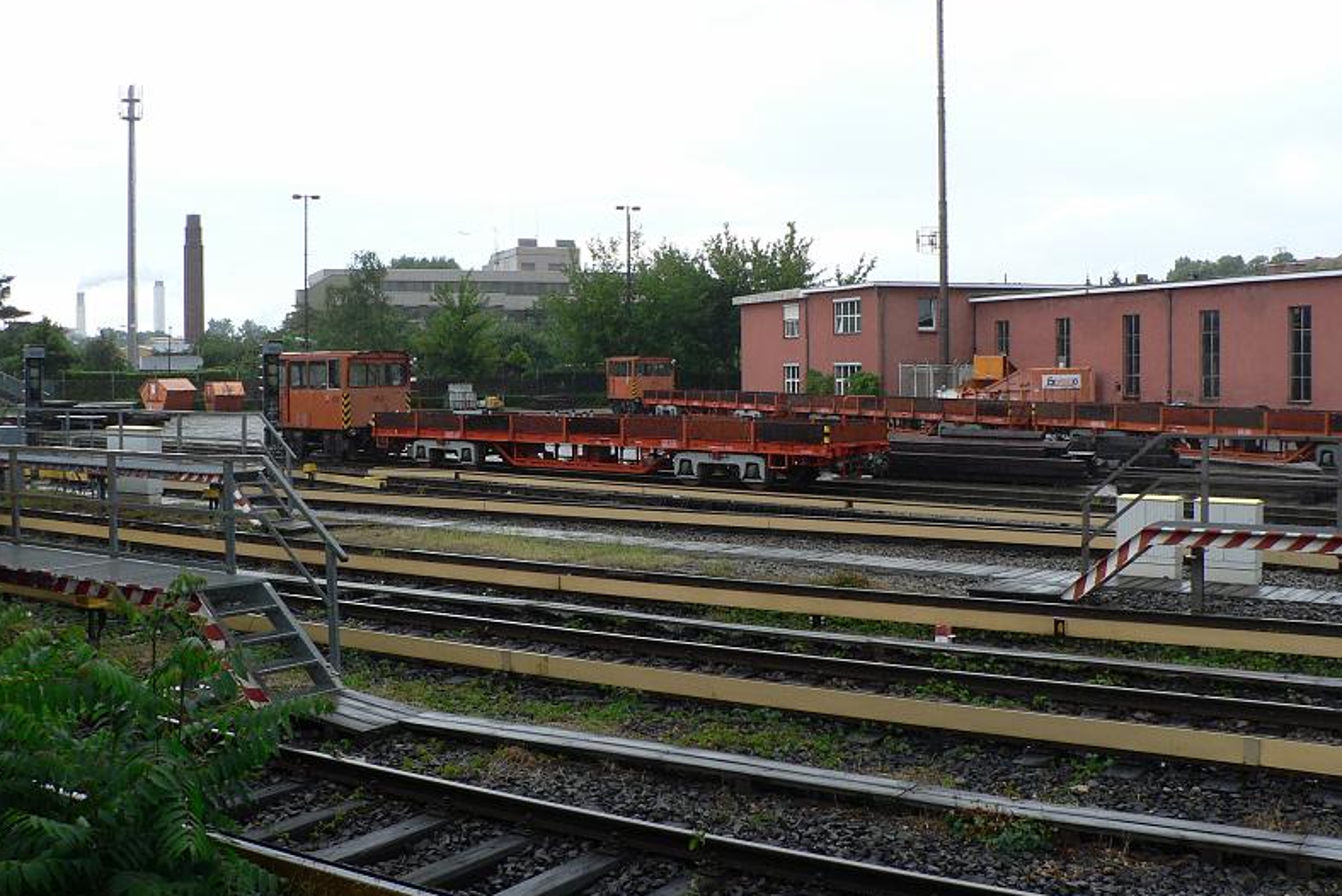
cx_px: 671
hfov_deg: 50.7
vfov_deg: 35.1
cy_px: 433
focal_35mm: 38
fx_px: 1417
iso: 80
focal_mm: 6
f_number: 4
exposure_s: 1/200
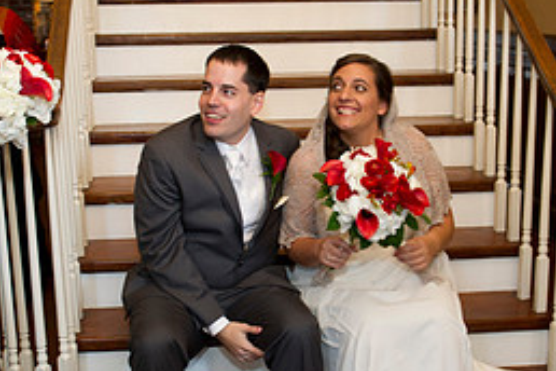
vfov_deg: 25.0
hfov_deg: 36.8
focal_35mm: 54
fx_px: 834
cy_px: 214
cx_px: 239
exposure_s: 1/60
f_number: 4
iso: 800
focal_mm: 24
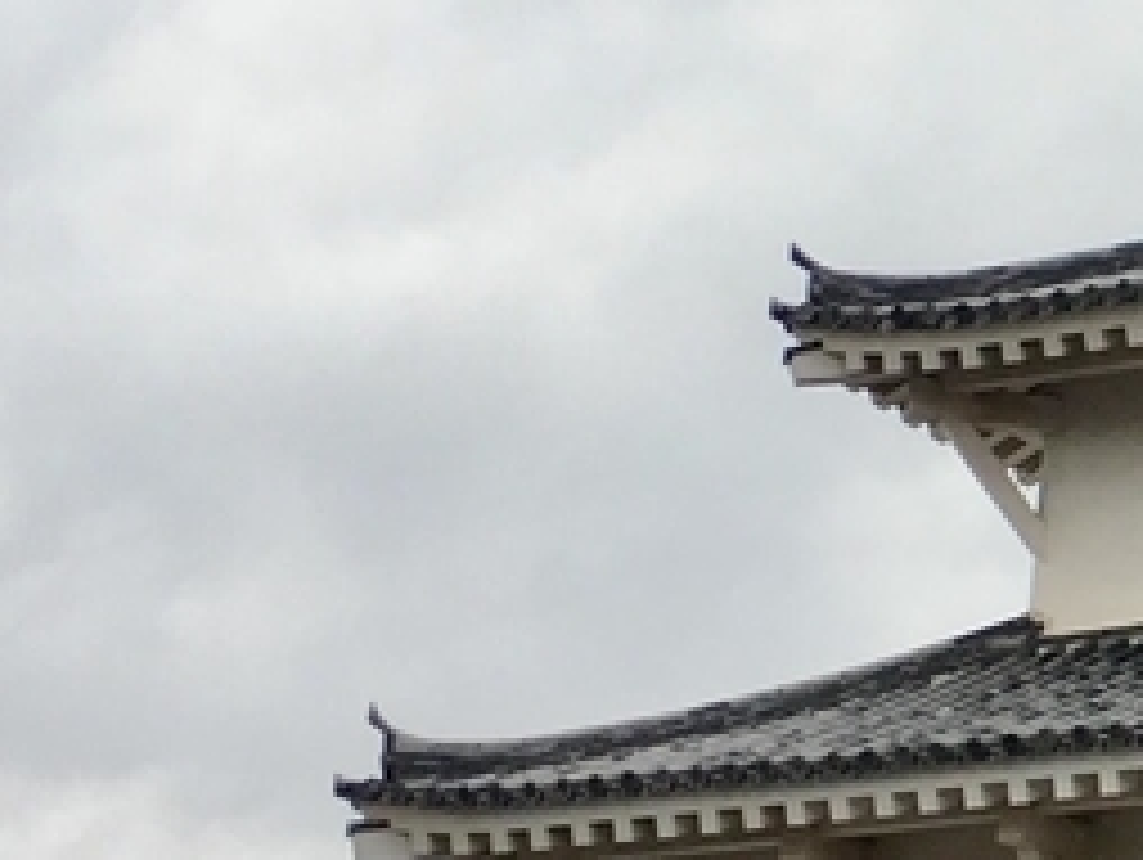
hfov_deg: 12.9
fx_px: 4528
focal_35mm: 137
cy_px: 549
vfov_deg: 10.8
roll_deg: -1.4
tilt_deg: +19.2
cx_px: 2115
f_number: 2.2
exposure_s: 1/240
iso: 25
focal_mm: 4.15
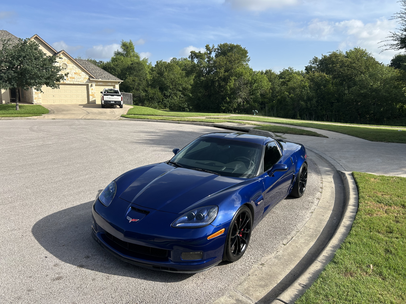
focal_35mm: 26
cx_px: 203
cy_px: 152
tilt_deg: -10.7
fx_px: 305
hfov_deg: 67.3
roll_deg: -1.4
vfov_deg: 53.1
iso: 50
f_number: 1.5
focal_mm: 5.7
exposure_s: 1/2915
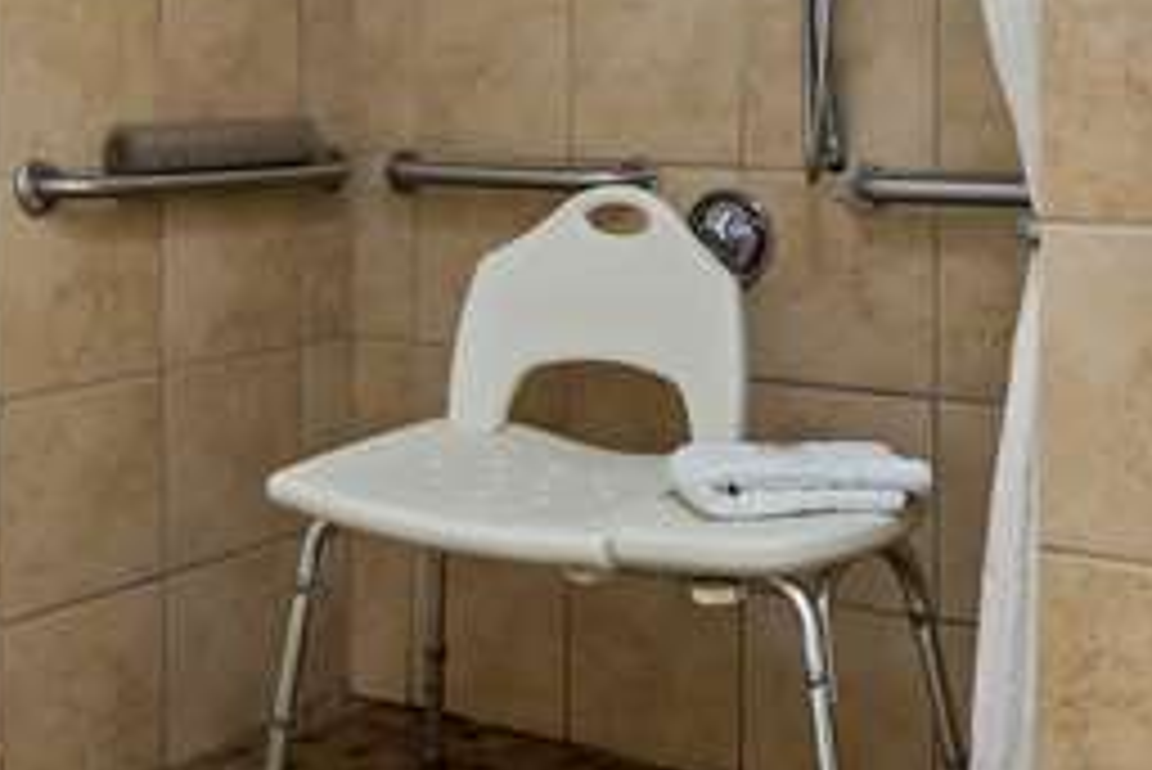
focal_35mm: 56
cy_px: 117
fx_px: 1793
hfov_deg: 35.6
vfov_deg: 23.7
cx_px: 511
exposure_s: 1.6
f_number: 8
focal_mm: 14
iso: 250
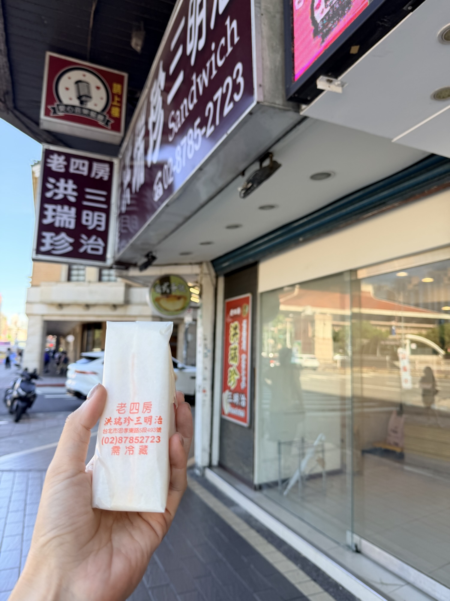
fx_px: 416
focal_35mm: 24
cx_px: 225
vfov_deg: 71.6
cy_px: 300
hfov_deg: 56.8
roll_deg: -1.5
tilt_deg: +7.1
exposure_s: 1/423
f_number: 1.78
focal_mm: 6.76
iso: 80
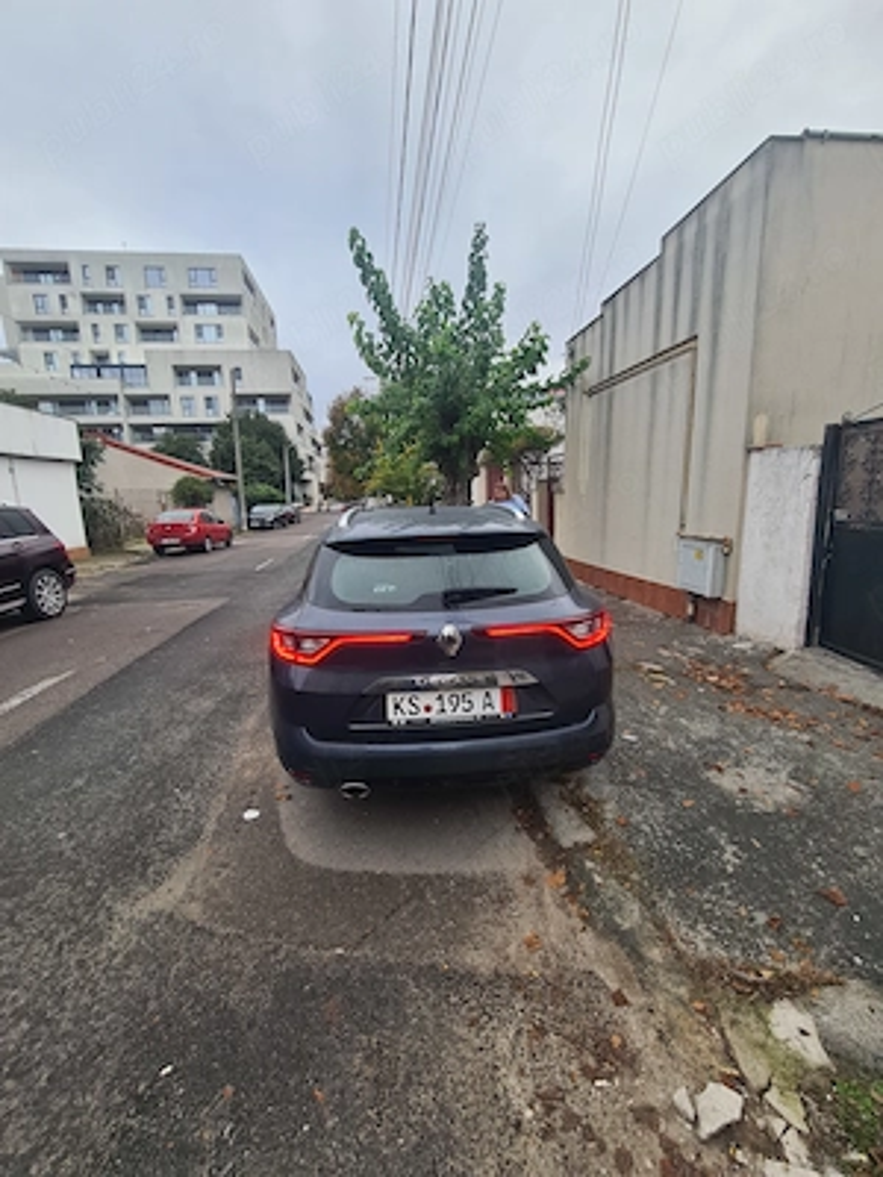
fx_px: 442
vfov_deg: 106.2
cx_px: 442
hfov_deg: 89.9
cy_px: 588
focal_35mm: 13
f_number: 2.2
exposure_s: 1/100
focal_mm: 2.2
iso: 80
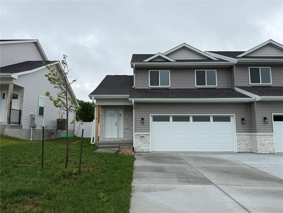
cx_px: 142
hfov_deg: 71.6
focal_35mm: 24
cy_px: 106
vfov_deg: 56.8
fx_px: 196
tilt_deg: +7.4
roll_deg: -0.4
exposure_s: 1/1493
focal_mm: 6.76
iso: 80
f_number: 1.78
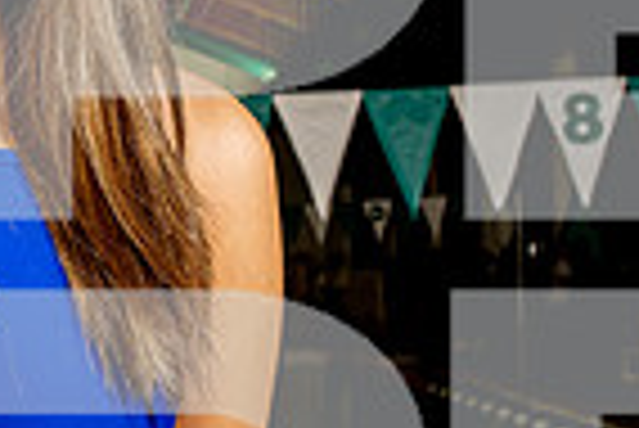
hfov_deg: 19.4
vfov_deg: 13.8
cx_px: -162
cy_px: -16
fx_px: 1741
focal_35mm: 98
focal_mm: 24
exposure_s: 1/125
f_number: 7.1
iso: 500
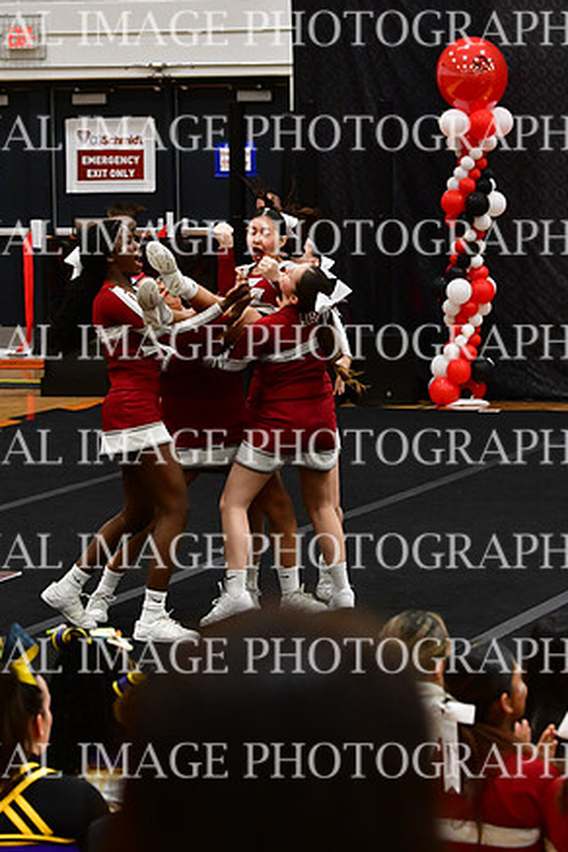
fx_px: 3857
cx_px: 231
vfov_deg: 12.6
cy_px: 290
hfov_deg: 8.4
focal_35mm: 163
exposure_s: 1/500
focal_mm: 82
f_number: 4
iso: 4000
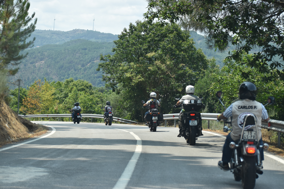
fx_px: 852
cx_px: 142
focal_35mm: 108
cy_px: 94
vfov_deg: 12.7
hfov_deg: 18.9
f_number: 5
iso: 400
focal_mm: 72
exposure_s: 1/1250
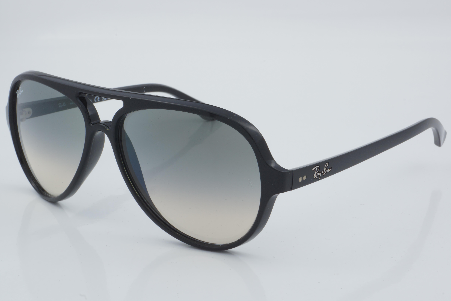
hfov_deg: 29.9
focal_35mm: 68
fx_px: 846
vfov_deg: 20.2
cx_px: 226
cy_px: 150
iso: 100
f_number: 32
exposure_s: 1/4
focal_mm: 45
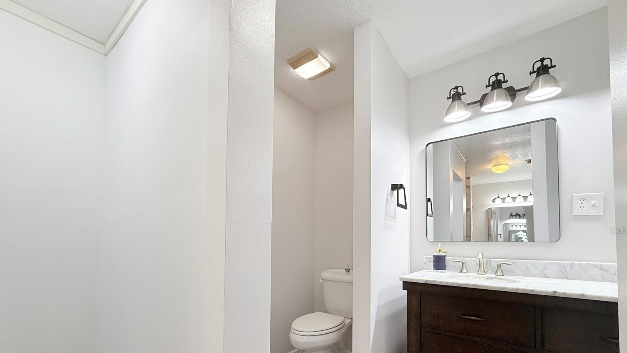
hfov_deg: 99.4
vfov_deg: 65.6
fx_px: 266
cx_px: 320
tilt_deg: +3.0
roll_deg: -0.8
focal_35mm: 16
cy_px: 230
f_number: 2.2
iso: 160
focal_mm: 2.22
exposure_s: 1/120
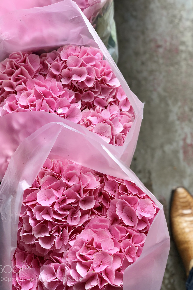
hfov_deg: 24.6
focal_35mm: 55
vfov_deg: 36.2
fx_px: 442
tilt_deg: -74.4
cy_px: 146
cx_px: 96
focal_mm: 6
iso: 25
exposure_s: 1/60
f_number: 2.4
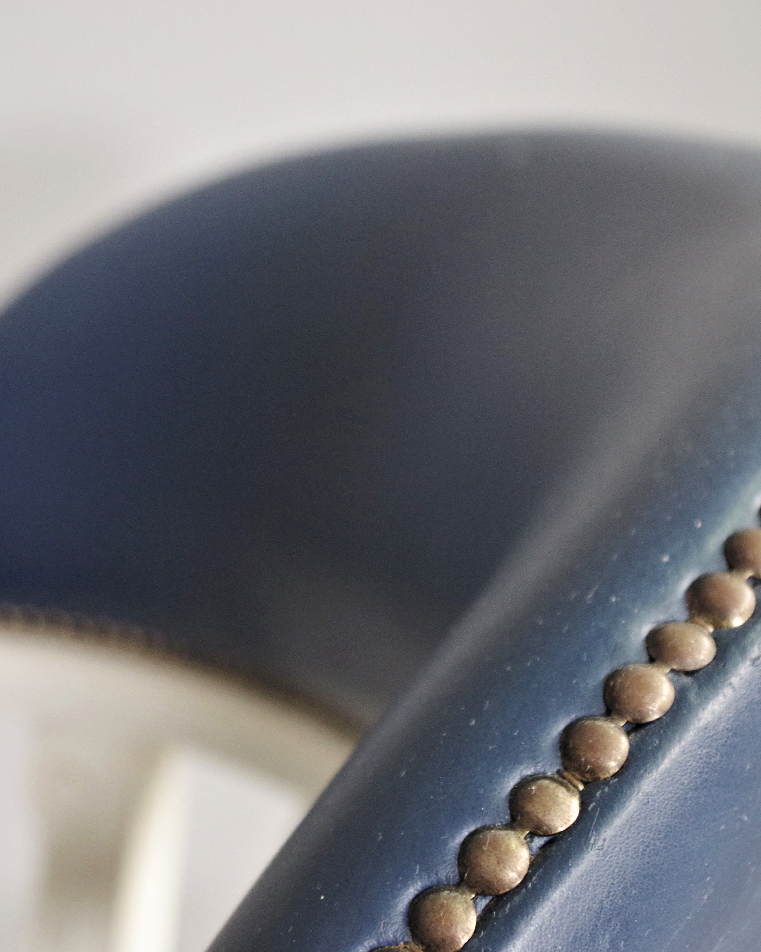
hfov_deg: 21.9
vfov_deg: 27.1
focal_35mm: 70
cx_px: 399
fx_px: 1971
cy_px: 480
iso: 1600
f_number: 4
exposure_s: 1/60
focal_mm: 32.5
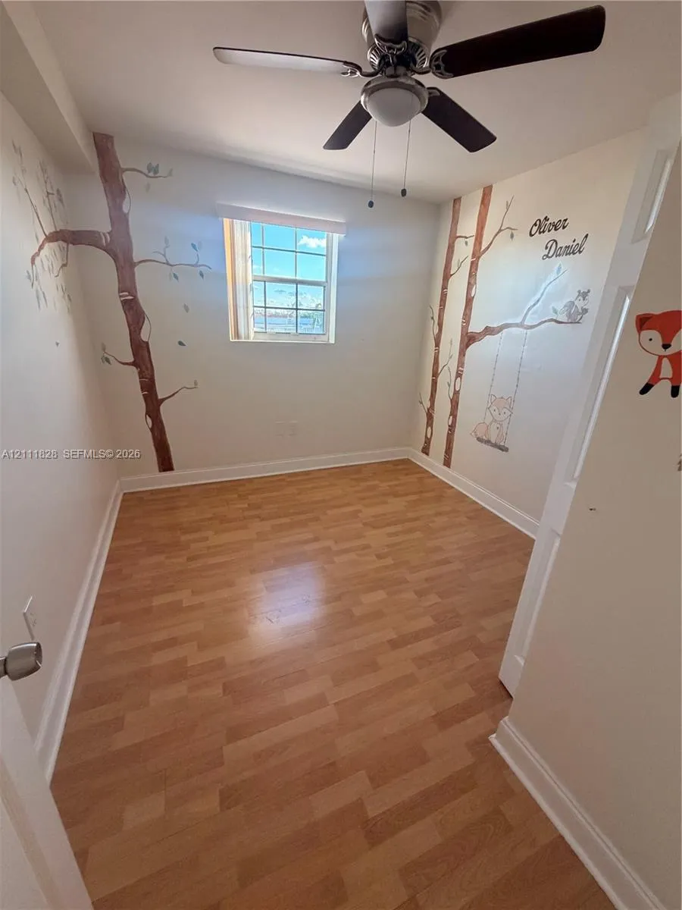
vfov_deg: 102.1
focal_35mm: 14
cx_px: 341
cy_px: 455
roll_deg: -3.2
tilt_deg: -21.2
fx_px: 368
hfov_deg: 85.7
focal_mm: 2.22
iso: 320
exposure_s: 1/121
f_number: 2.2
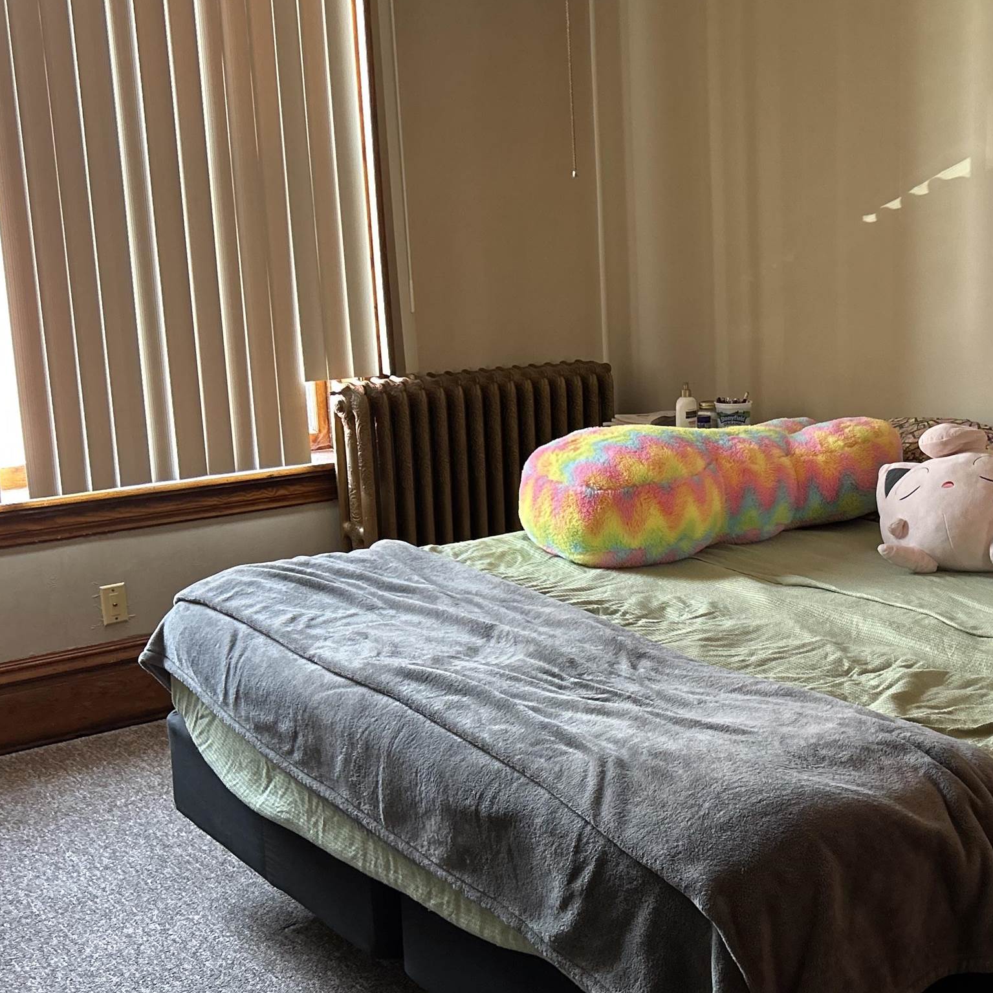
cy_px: 500
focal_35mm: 46
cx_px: 730
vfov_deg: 36.8
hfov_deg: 36.1
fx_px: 1493
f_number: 1.5
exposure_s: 1/60
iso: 320
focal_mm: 5.7
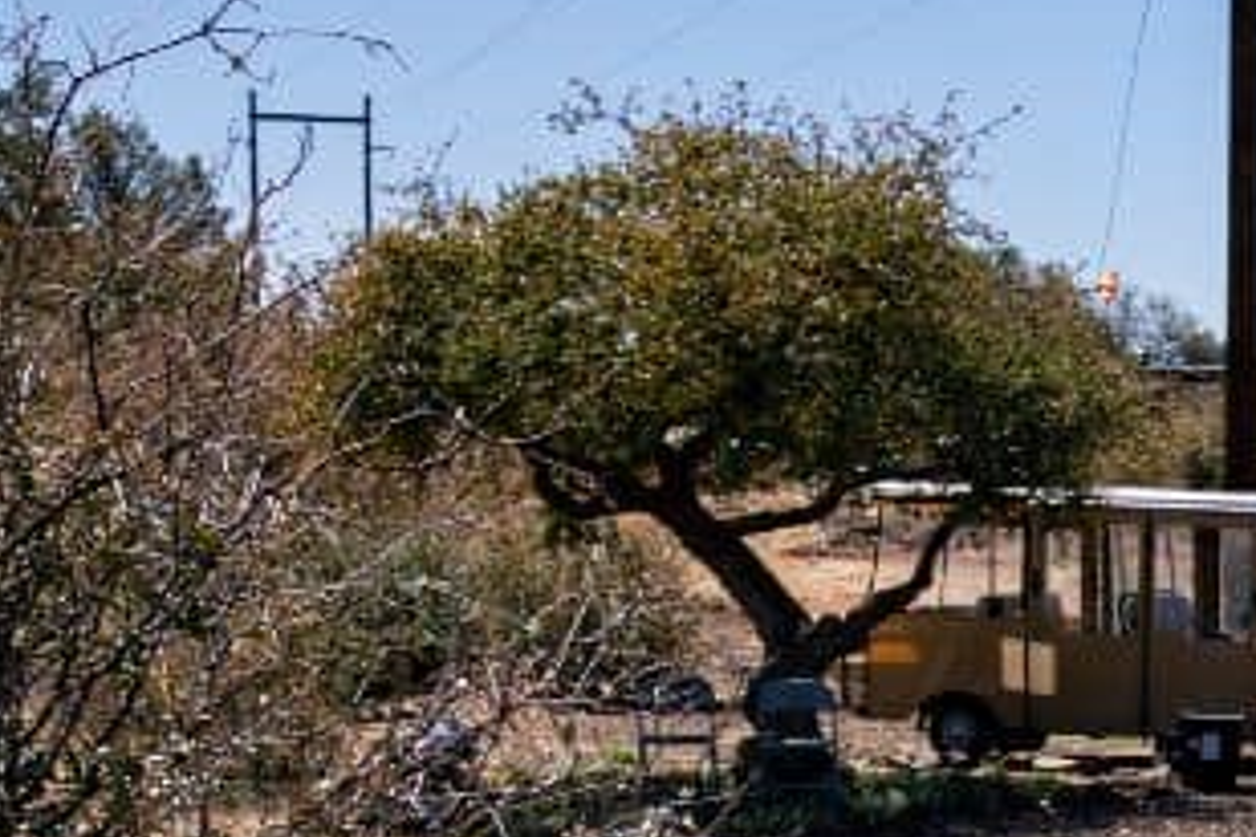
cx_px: 1626
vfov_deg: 9.5
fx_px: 4884
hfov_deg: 14.1
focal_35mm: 140
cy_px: 1345
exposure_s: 1/320
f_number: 5.6
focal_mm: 24
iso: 50
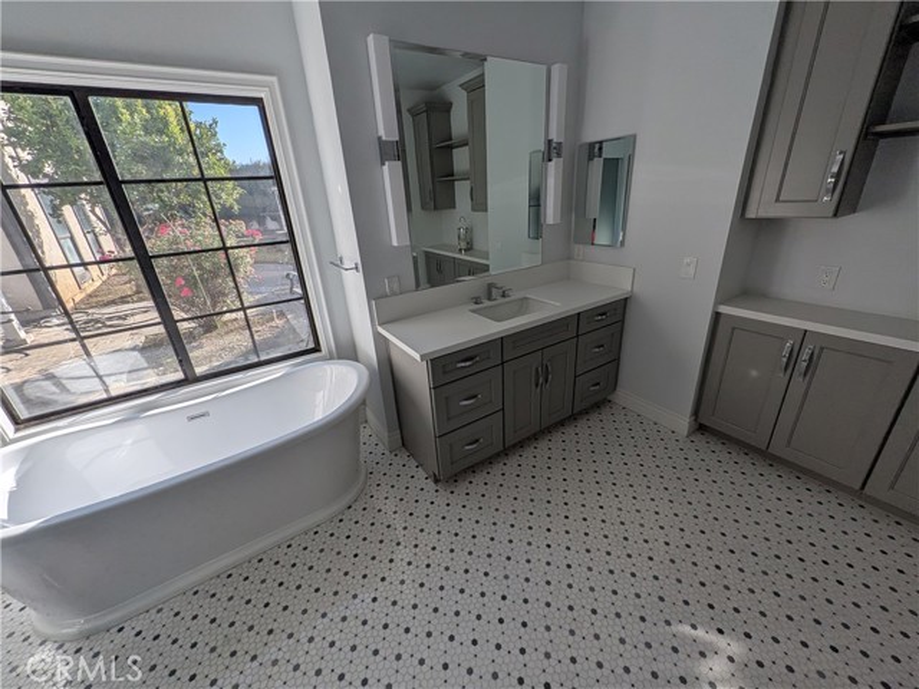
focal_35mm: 13
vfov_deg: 89.9
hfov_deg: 106.2
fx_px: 345
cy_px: 344
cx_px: 460
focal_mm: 1.54
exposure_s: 1/529
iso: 29
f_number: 2.2
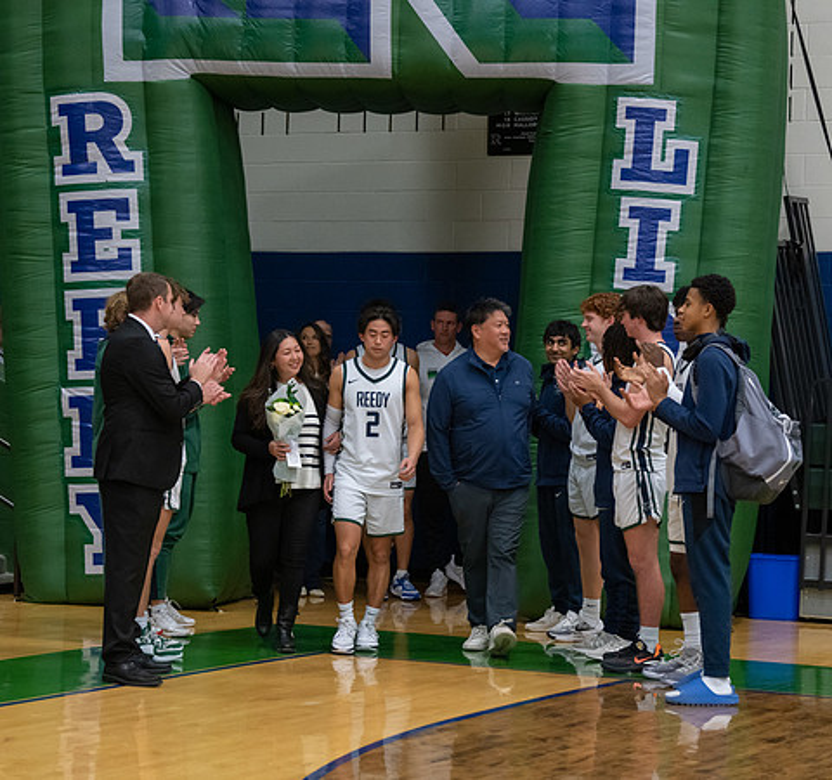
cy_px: 427
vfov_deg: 17.8
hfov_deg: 19.0
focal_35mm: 94
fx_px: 2489
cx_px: 341
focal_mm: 70
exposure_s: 1/320
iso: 4000
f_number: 2.8
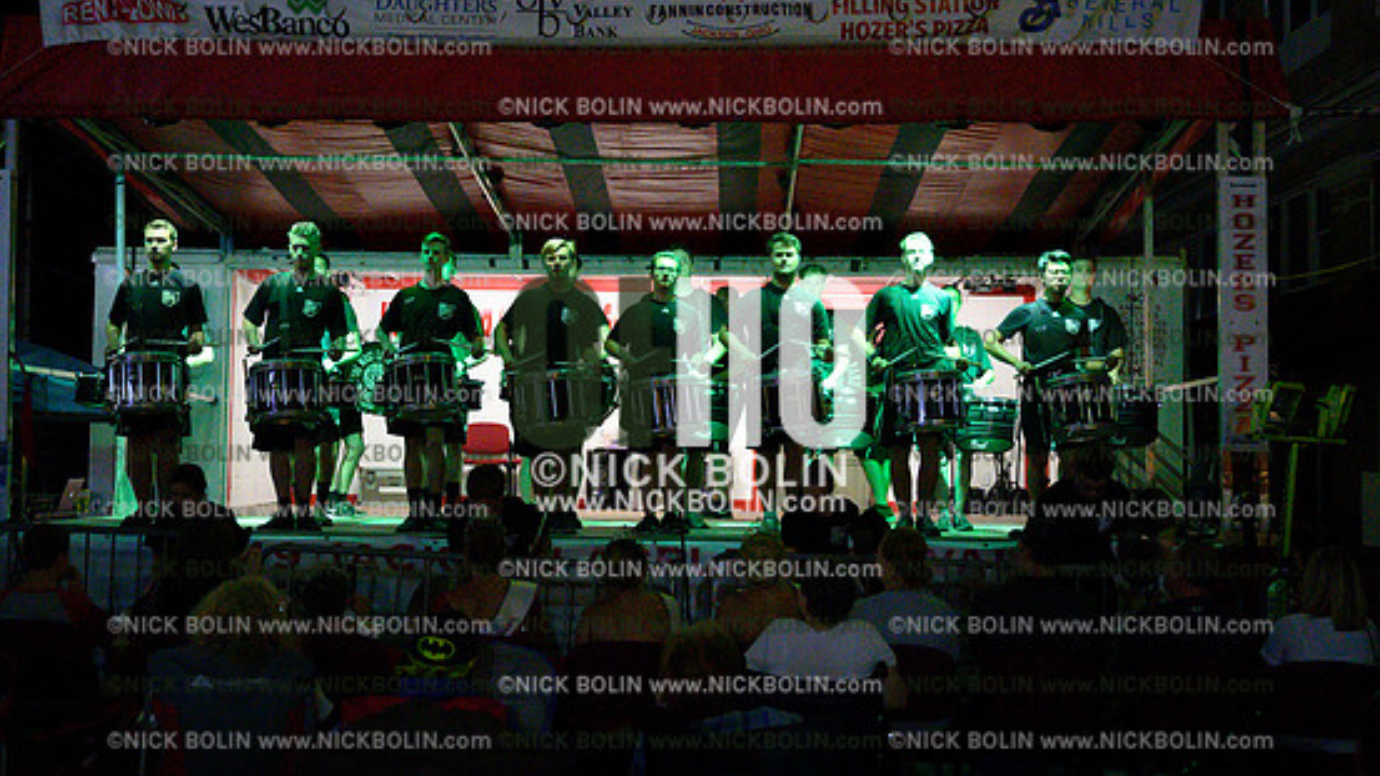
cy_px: 394
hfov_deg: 45.5
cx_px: 689
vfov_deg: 26.5
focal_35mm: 45
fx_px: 1647
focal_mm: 41
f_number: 4
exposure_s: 1/1600
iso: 32000
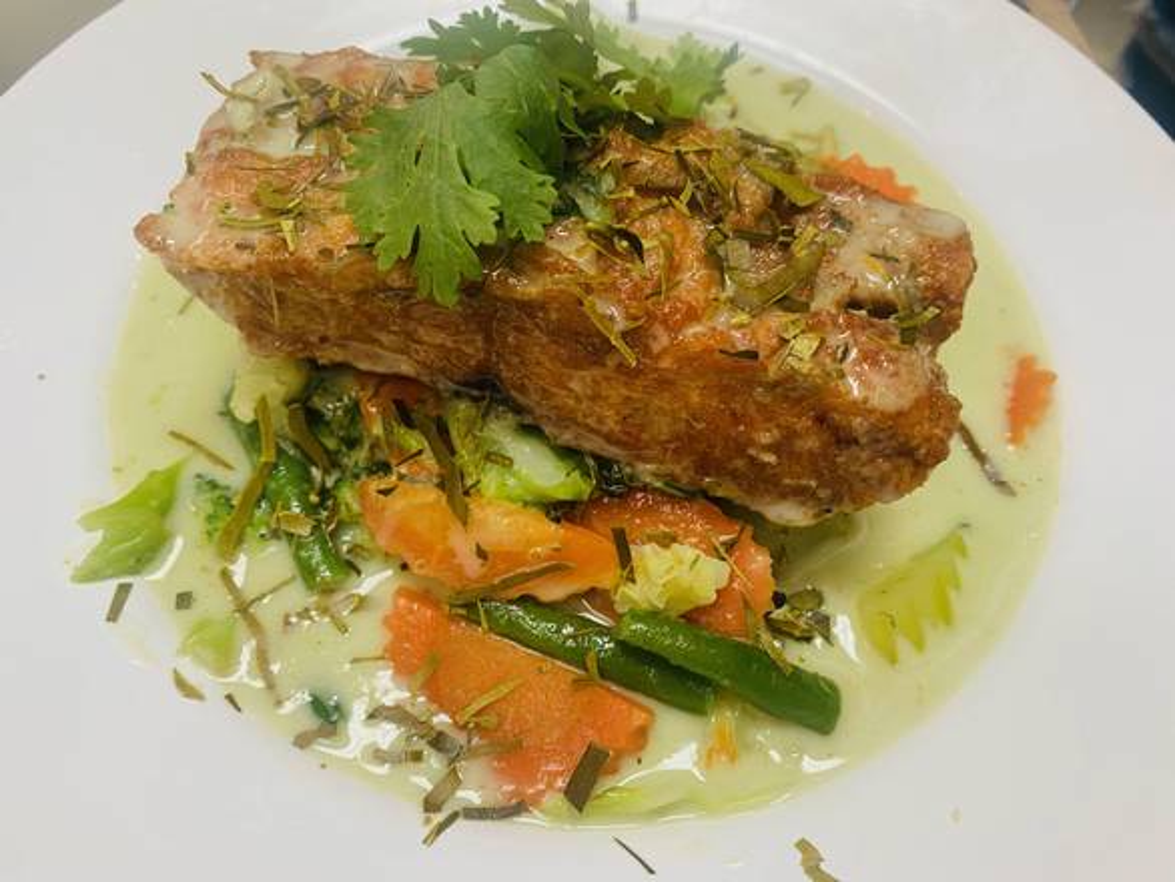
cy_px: 441
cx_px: 588
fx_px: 883
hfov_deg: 67.3
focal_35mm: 26
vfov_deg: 53.1
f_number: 1.8
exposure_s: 1/60
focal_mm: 4.25
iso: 125
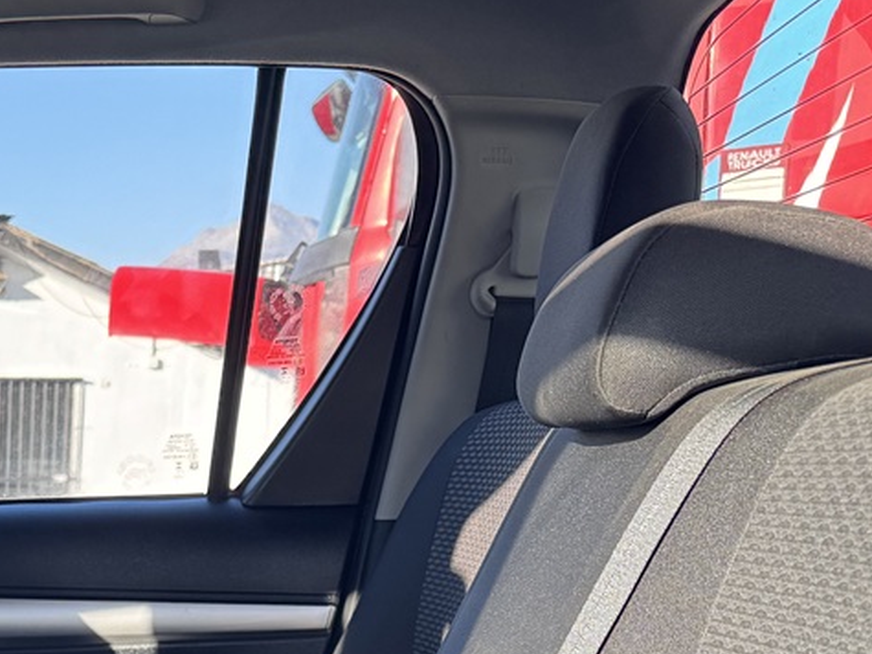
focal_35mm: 69
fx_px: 1738
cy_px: 858
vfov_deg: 19.6
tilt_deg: -12.7
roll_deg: +0.3
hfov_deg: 24.9
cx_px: -221
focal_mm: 6.76
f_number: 1.78
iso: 64
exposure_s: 1/252
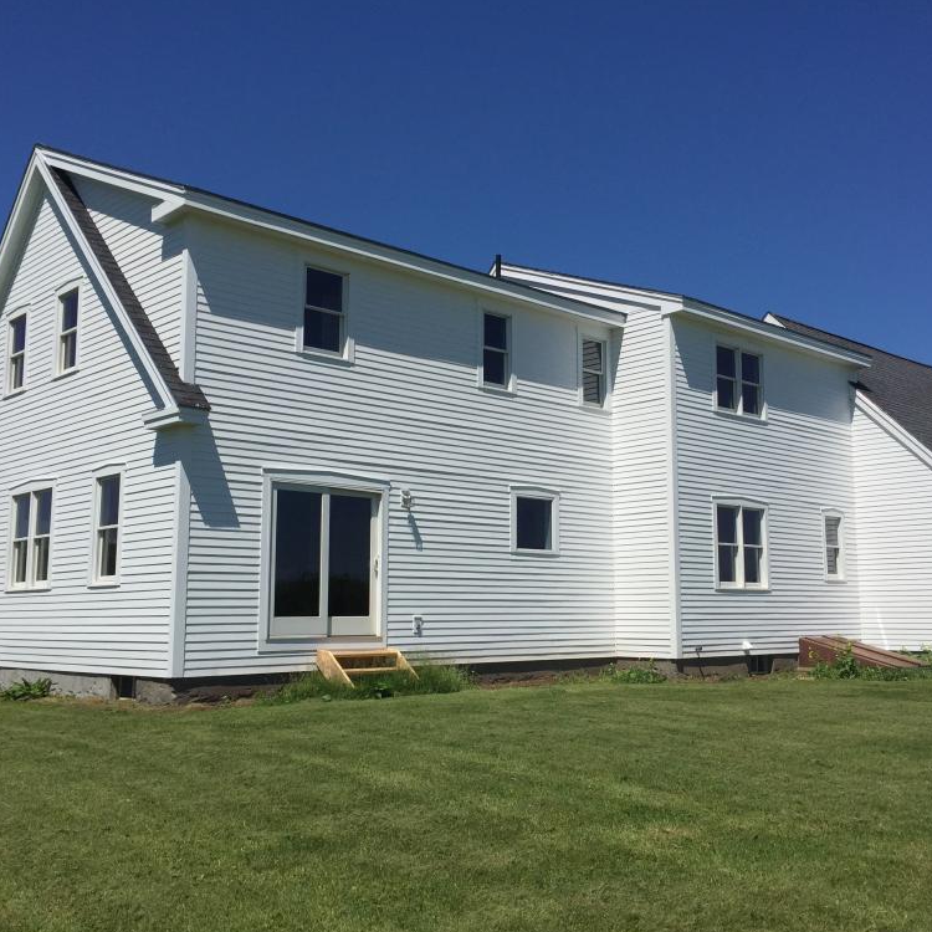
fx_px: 1066
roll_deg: -0.5
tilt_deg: +7.0
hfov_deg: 47.2
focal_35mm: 35
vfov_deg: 47.2
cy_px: 472
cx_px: 490
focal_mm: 4.15
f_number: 2.2
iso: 32
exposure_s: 1/4950
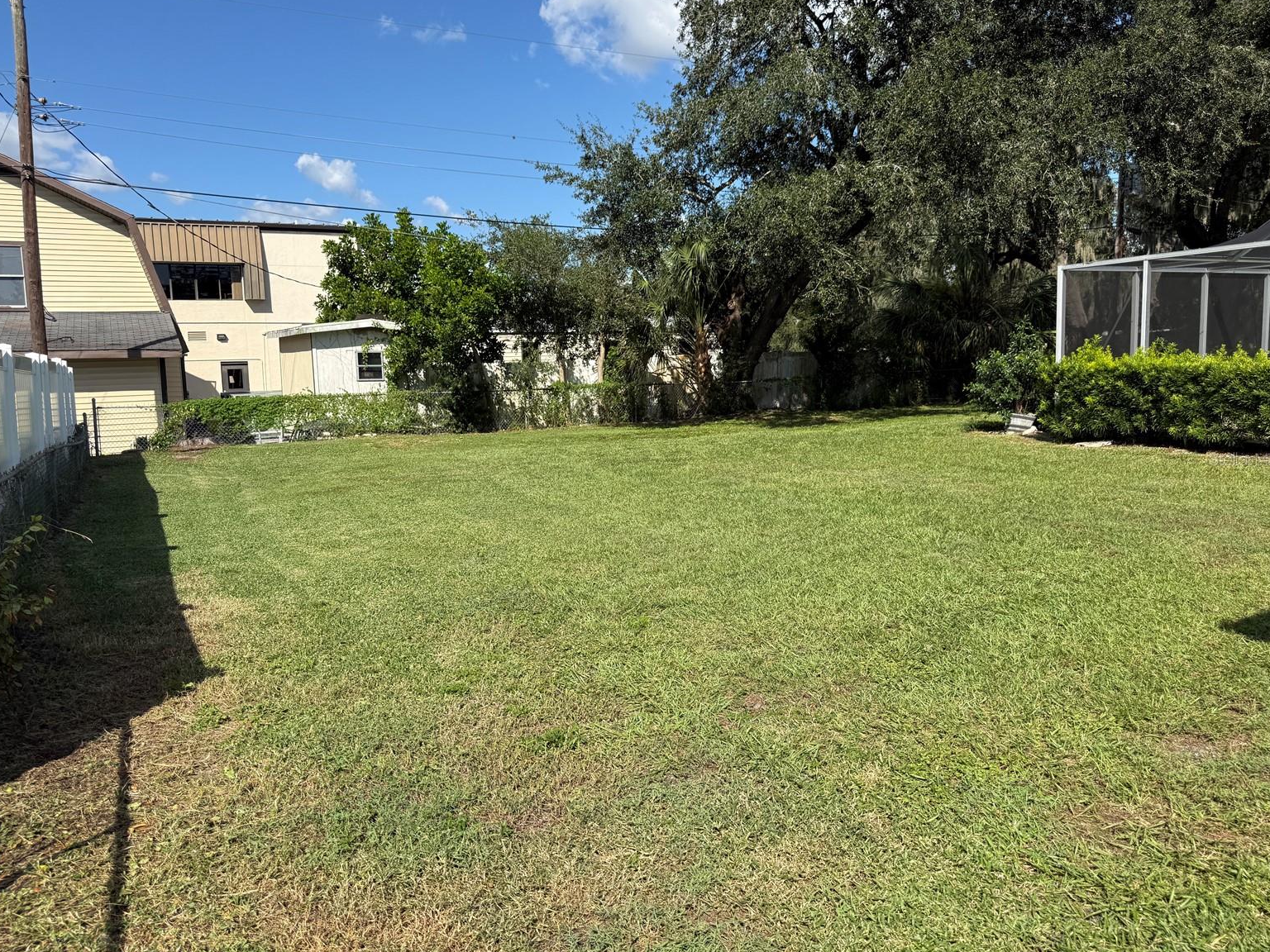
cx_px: 626
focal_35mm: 25
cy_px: 459
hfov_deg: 69.4
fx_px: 917
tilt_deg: -8.0
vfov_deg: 54.9
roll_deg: +1.4
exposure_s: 1/4167
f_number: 1.78
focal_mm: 6.76
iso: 80
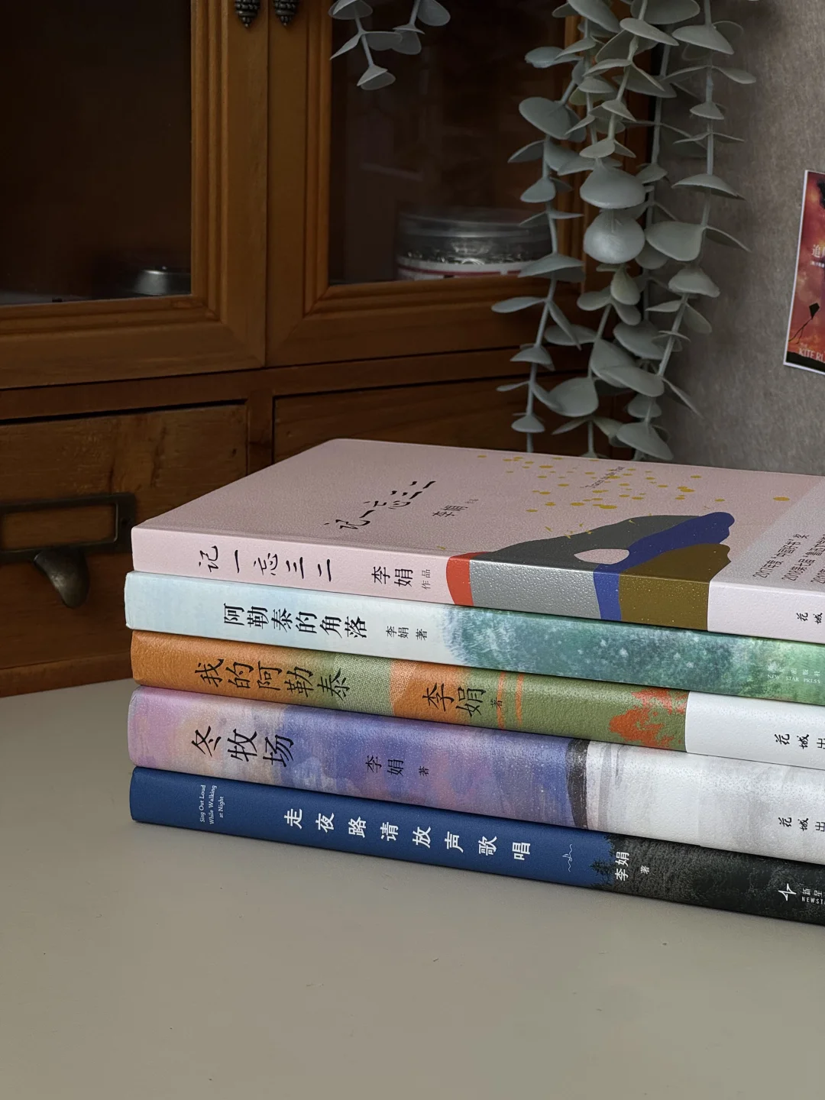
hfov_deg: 19.1
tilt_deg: -11.9
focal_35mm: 77
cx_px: 412
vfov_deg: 25.3
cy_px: 550
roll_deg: -1.2
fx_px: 2447
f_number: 2.8
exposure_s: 1/108
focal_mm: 9
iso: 25
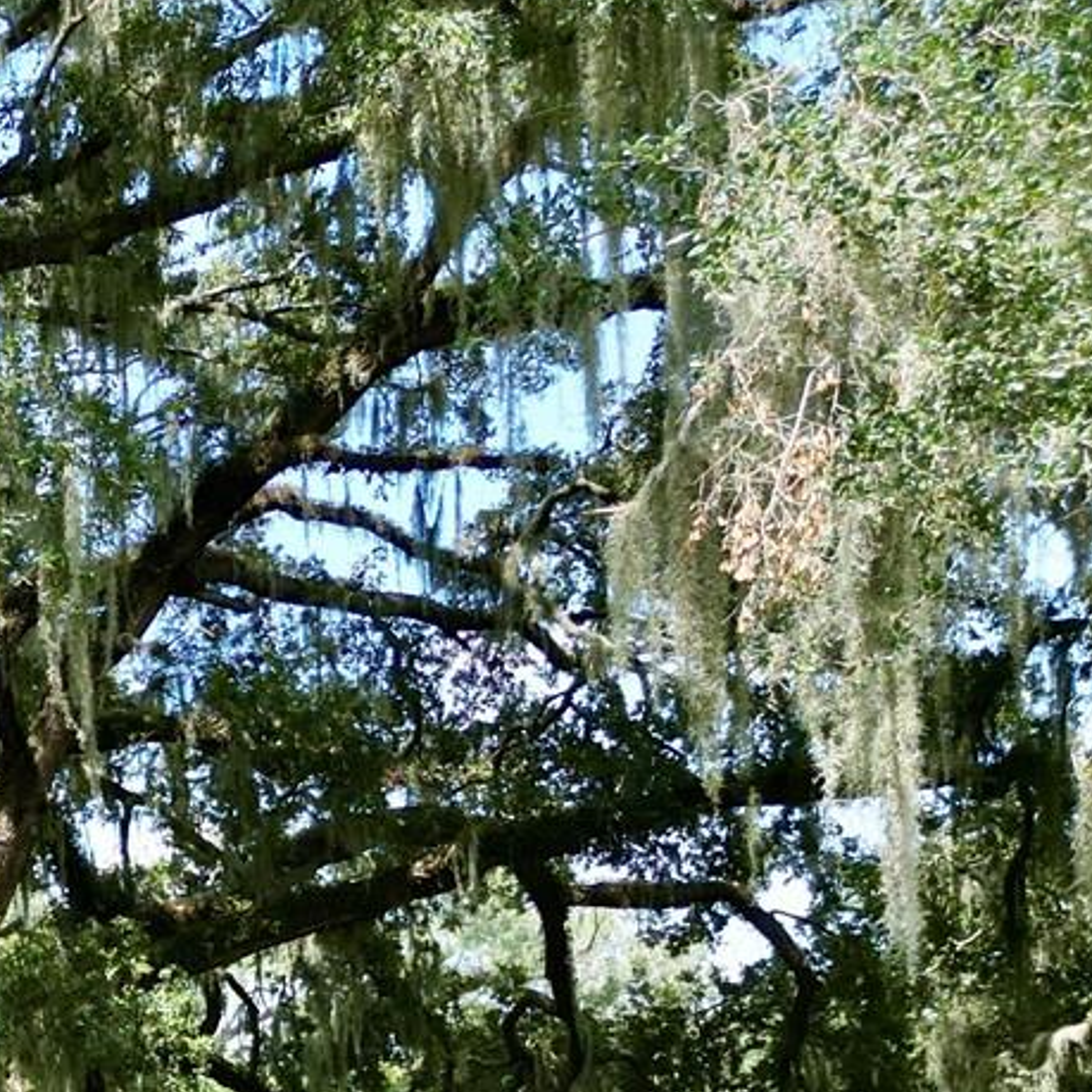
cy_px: 1358
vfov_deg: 21.5
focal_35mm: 74
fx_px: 2641
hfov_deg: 19.6
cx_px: -642
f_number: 1.7
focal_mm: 6.72
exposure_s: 1/1000
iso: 110
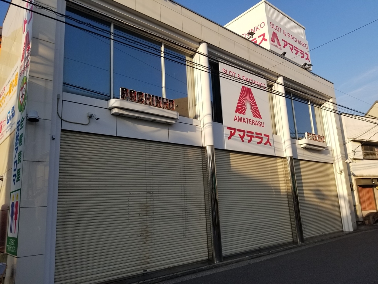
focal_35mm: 26
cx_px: 189
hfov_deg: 67.3
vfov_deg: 53.1
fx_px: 284
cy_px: 142
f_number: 1.7
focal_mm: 4.25
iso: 50
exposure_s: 1/1716
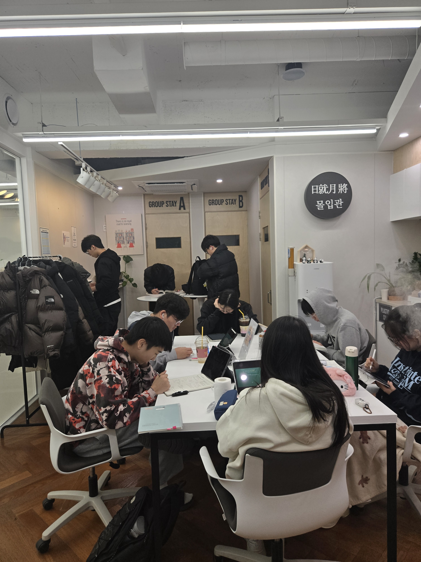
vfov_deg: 73.9
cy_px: 281
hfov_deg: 58.9
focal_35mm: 23
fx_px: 373
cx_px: 210
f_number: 1.8
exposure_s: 1/508
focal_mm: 5.4
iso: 125
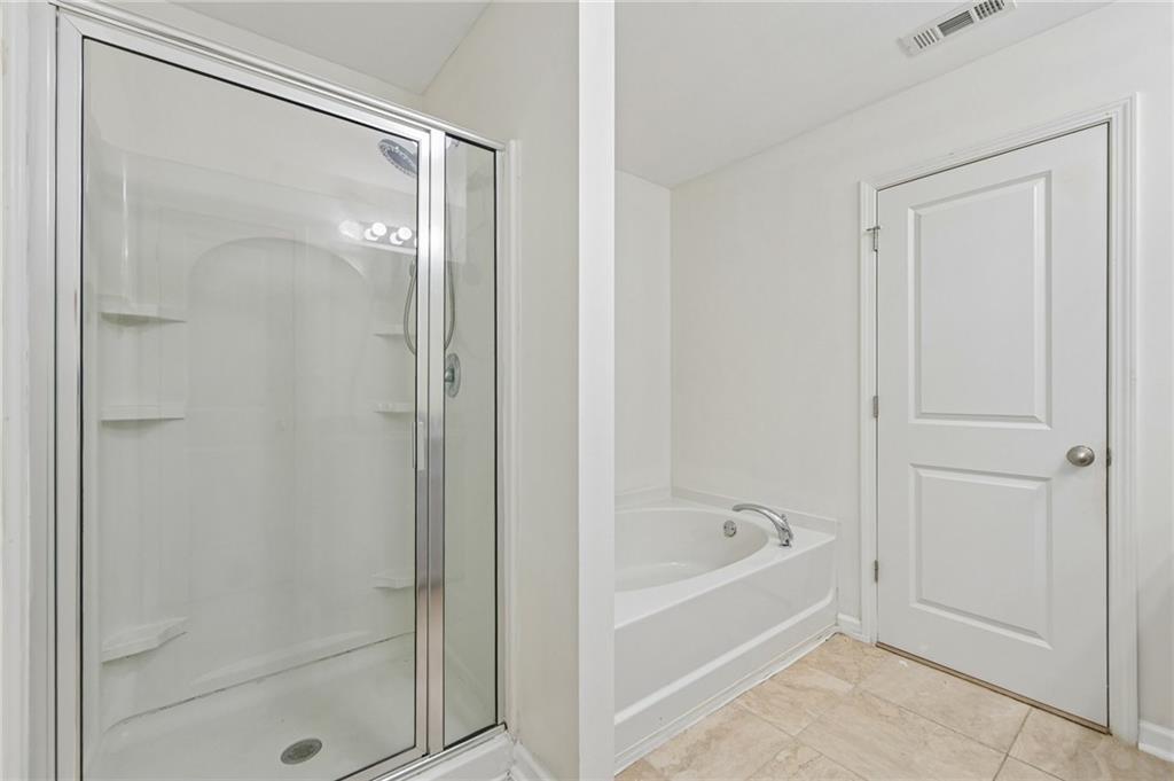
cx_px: 587
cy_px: 390
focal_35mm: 14
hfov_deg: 104.3
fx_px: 456
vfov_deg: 81.1
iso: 400
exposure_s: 1/15
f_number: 8
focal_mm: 14
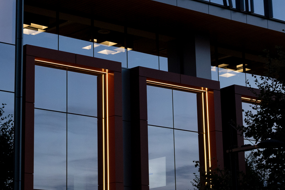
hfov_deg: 15.8
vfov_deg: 10.4
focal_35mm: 130
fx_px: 1029
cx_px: 107
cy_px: -32
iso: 640
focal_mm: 38
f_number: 4
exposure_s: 1/160
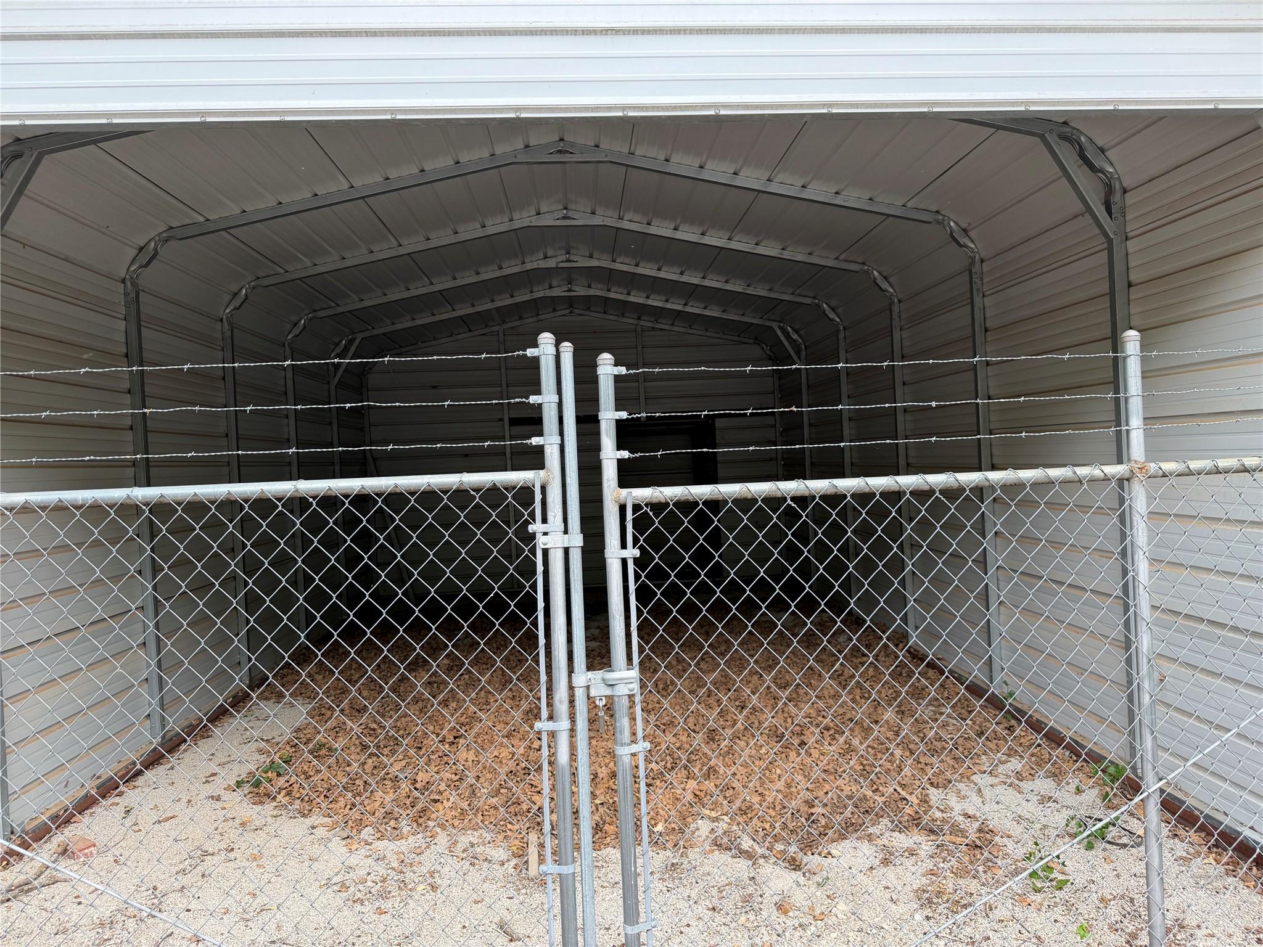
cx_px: 632
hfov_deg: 71.6
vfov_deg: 56.8
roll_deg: +3.5
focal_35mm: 24
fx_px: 876
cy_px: 474
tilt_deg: -0.6
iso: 80
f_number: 1.78
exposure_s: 1/223
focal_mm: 6.76
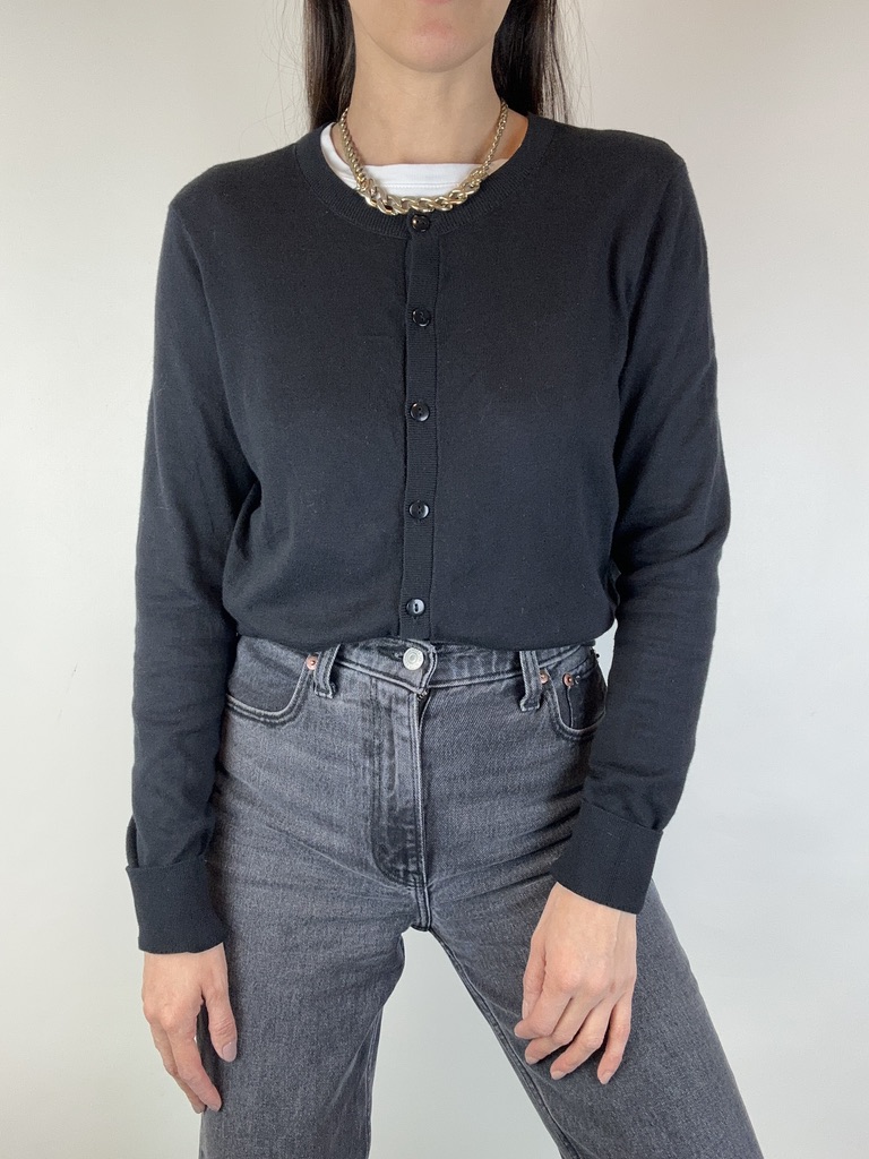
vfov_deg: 60.0
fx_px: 1004
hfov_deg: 46.8
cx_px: 434
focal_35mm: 30
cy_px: 580
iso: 40
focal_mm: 2.69
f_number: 1.9
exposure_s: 1/100
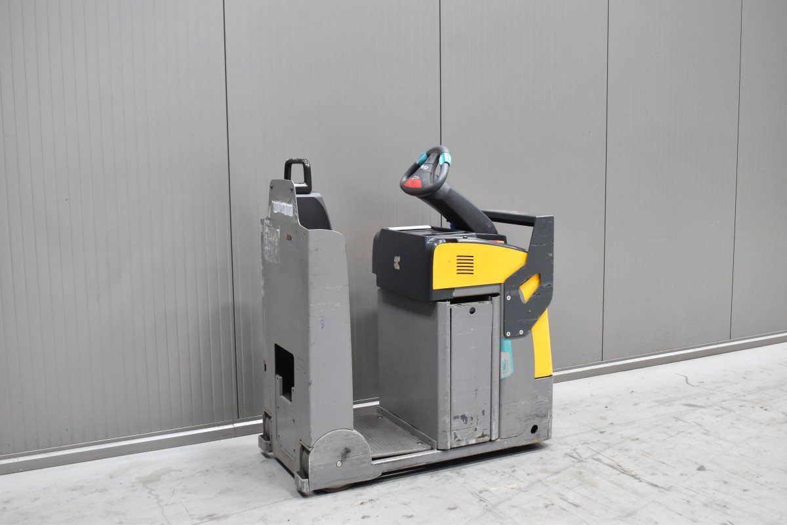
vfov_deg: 35.5
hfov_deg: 51.3
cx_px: 394
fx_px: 820
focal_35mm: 38
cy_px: 262
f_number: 5
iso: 1600
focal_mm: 25
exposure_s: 1/30
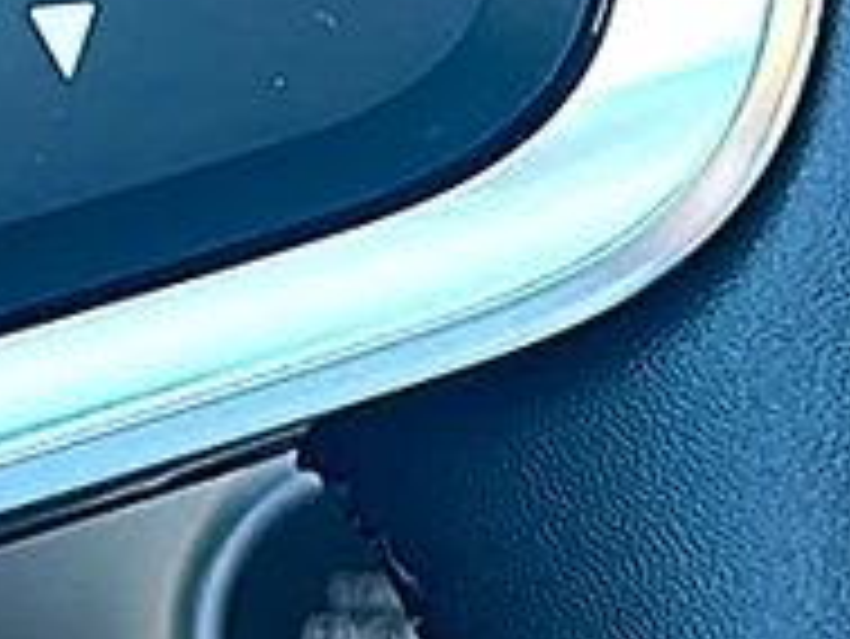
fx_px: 4374
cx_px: 27
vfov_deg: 8.2
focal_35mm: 178
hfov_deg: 11.0
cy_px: -331
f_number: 1.78
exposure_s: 1/108
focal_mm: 6.86
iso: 100
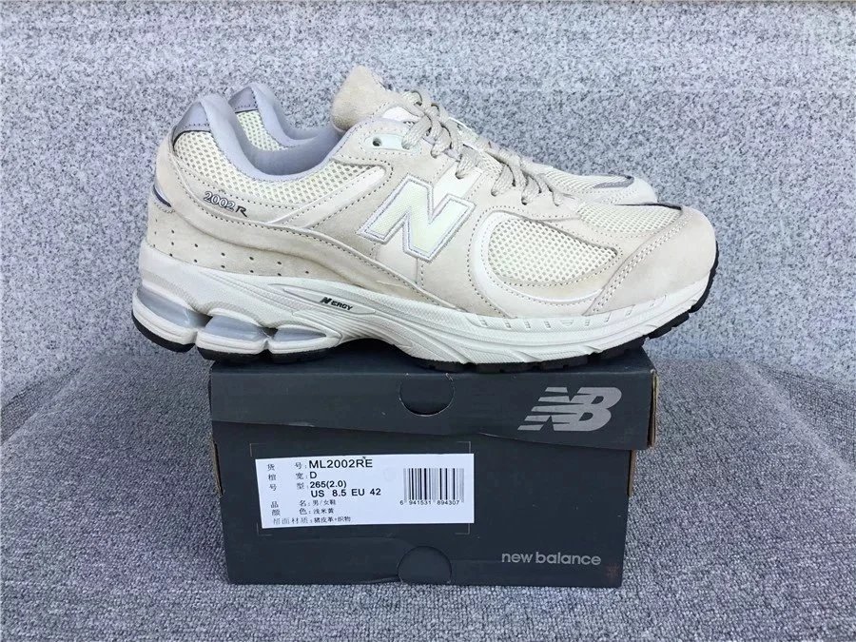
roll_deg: -0.5
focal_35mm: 31
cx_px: 428
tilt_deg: -20.3
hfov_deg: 58.4
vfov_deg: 45.4
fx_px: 767
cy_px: 321
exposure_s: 1/205
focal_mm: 3.3
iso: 25
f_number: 2.4
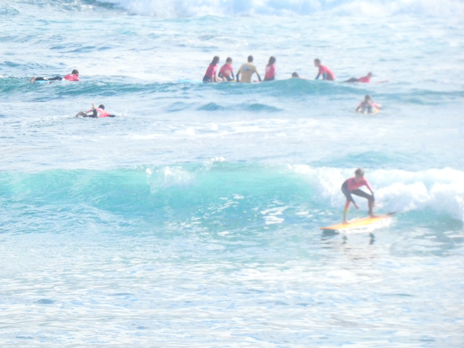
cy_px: 174
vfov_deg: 3.7
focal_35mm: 400
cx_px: 232
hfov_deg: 5.0
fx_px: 5362
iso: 800
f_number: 5.6
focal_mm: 71.7
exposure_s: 1/2000
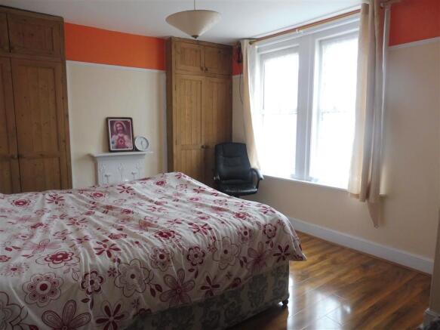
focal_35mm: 24
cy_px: 165
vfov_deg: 56.8
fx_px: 305
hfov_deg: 71.6
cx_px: 220
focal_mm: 4.3
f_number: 3.3
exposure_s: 1/50
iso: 400
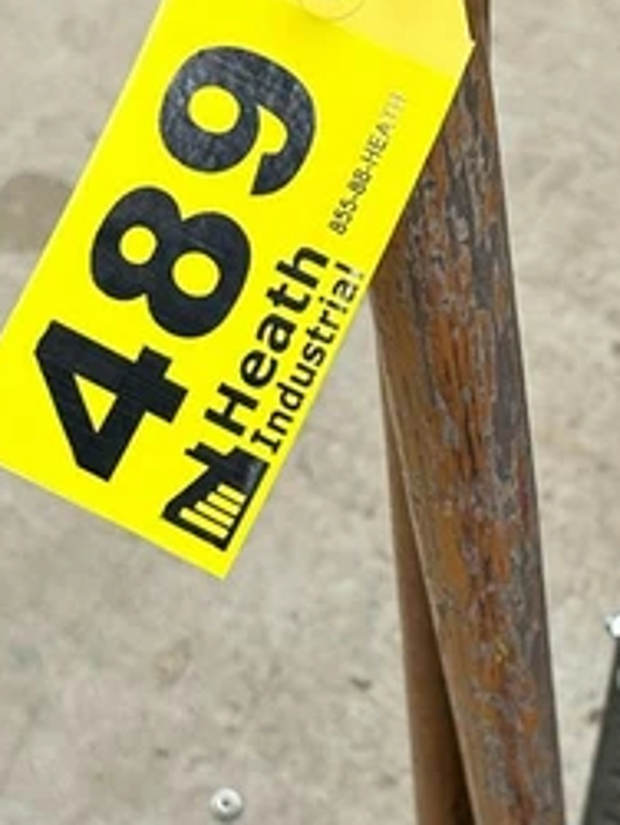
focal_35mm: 78
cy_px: 571
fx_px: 1860
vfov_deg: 24.8
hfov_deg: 18.8
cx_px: 437
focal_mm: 5.7
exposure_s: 1/60
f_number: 1.5
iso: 64
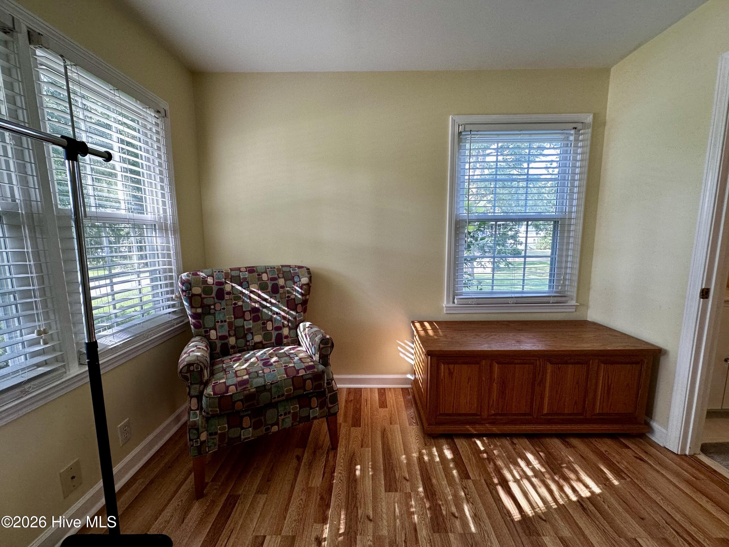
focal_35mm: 14
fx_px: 295
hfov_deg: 102.1
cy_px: 274
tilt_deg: -7.1
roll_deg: +0.2
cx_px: 364
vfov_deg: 85.7
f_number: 2.2
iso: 125
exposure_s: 1/120
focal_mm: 2.22
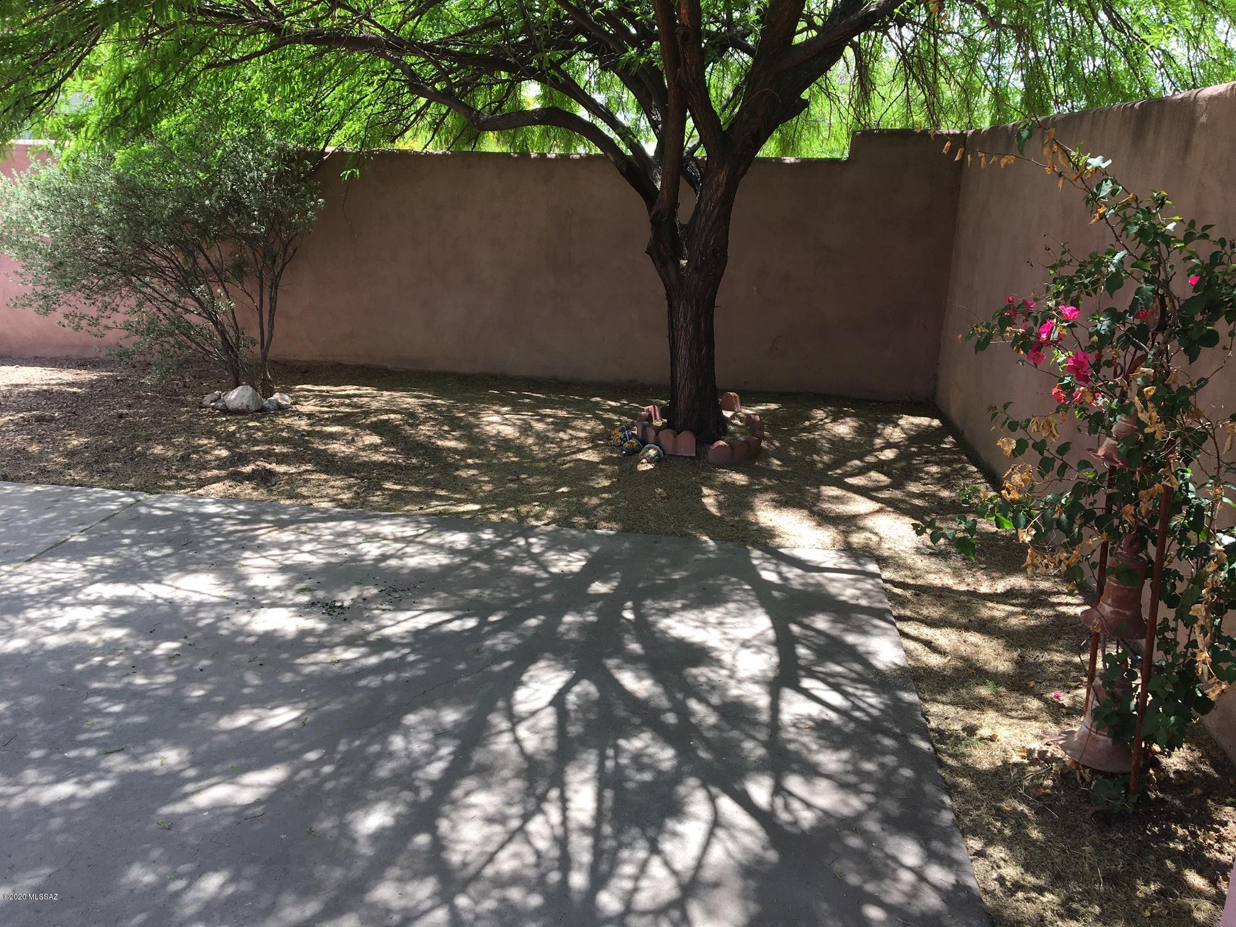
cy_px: 464
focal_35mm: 29
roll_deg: -1.8
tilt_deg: -16.5
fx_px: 1035
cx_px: 618
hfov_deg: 61.7
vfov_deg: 48.2
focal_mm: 4.15
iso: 25
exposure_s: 1/311
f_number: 2.2
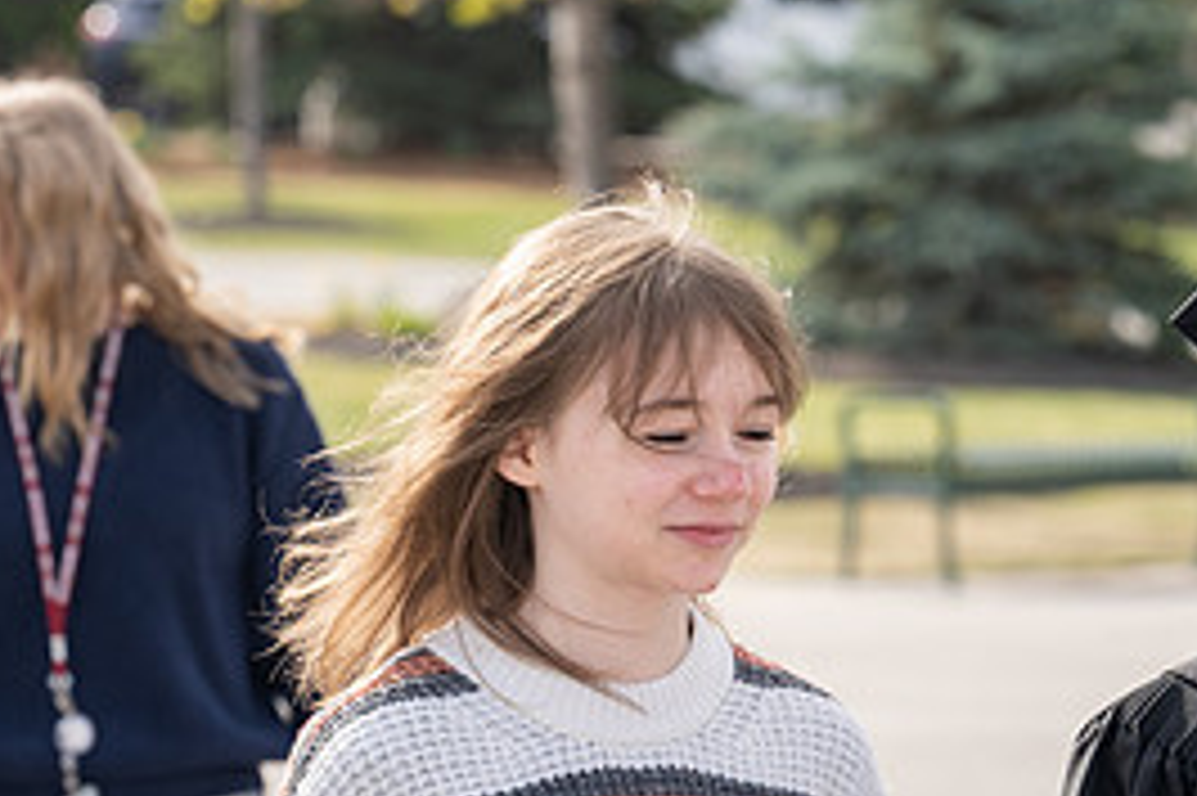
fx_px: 8606
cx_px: 669
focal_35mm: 259
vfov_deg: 5.3
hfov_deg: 8.0
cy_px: 511
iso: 80
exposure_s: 1/320
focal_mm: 82
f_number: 4
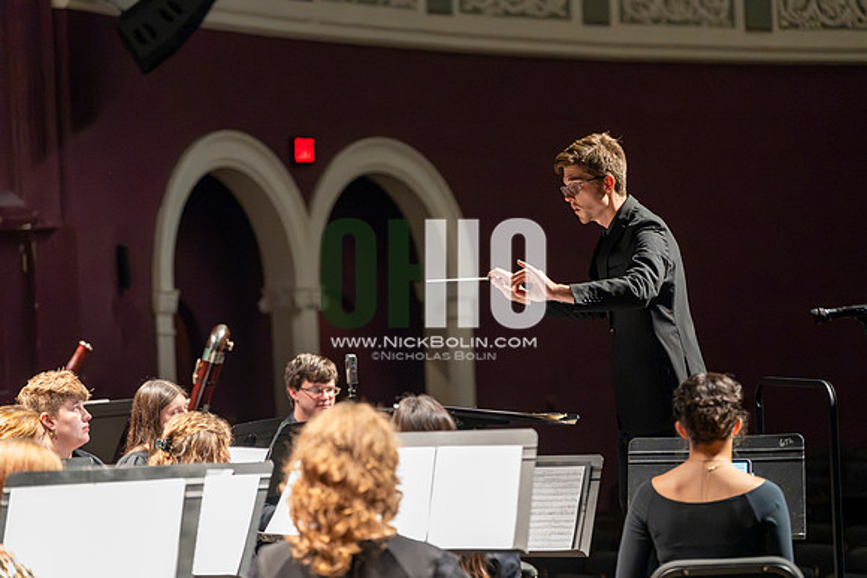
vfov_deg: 12.5
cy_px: 289
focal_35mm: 110
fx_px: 2650
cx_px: 434
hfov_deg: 18.6
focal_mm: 110
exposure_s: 1/640
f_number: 2.8
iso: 16000
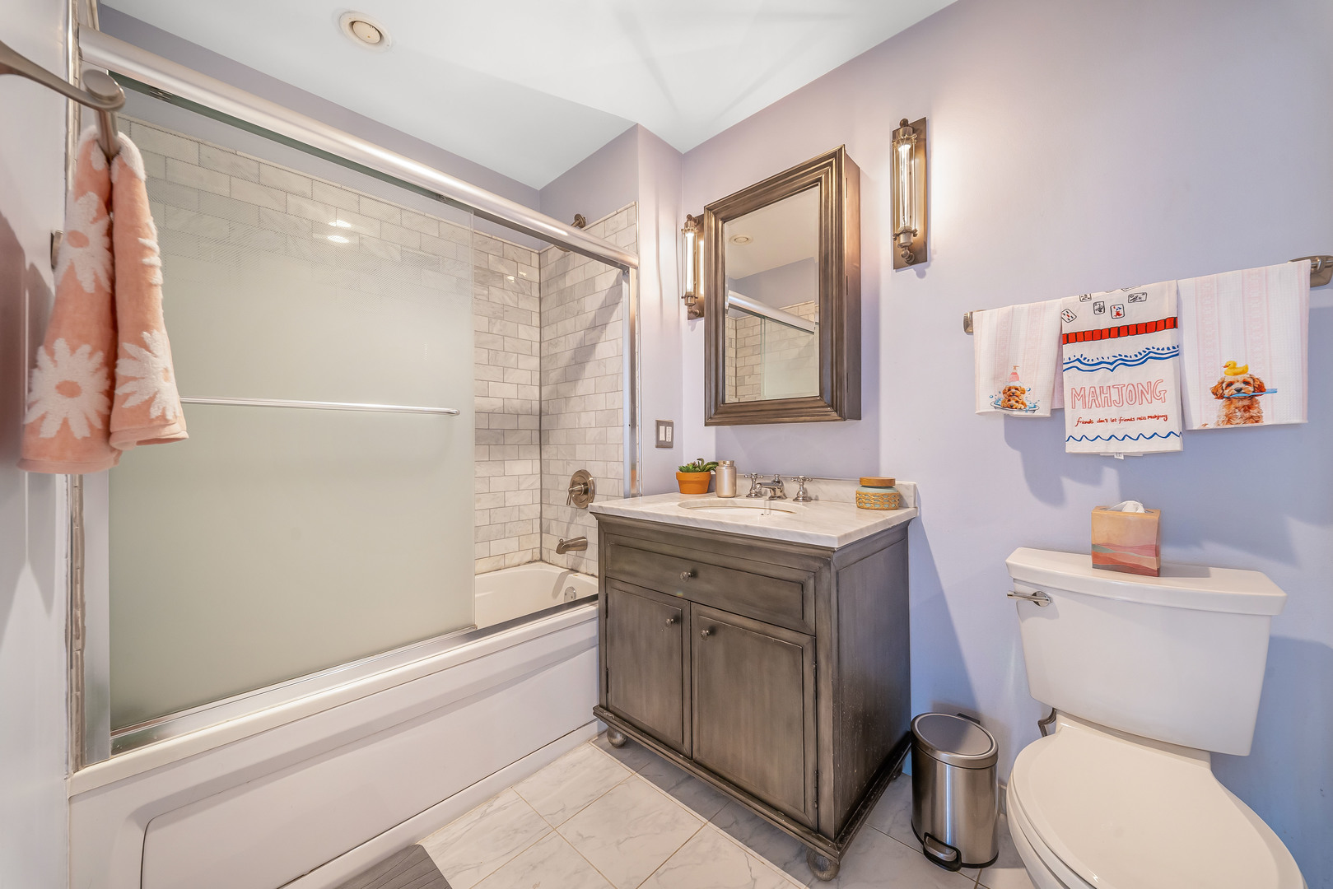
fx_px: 444
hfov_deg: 112.6
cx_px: 666
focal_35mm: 12
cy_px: 444
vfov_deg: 90.0
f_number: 9
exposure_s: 1/50
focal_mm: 12
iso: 640
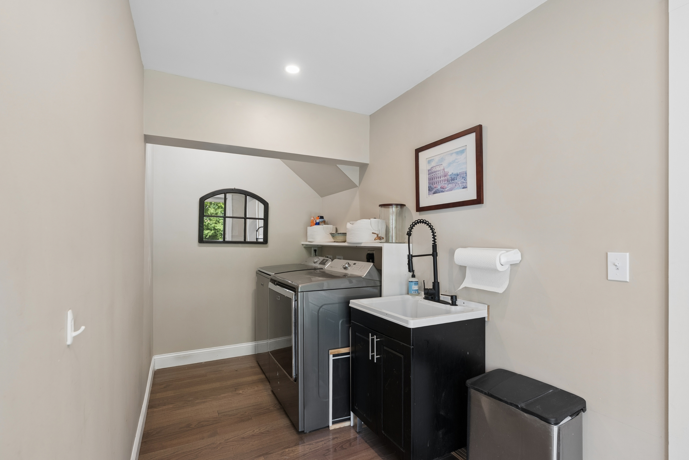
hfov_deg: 96.7
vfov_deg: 73.8
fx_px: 306
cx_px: 344
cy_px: 230
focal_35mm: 16
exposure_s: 1/25
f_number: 7.1
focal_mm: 16
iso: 320
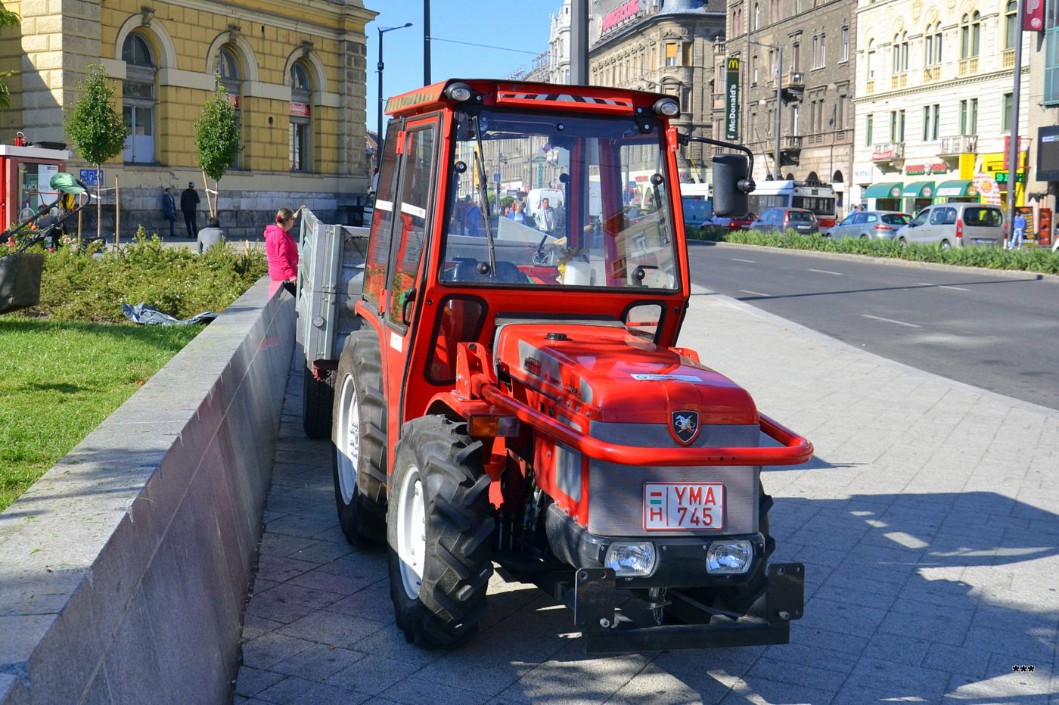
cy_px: 352
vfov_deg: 41.7
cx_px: 530
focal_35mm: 32
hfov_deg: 59.5
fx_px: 926
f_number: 5.6
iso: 400
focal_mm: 21
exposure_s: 1/1600
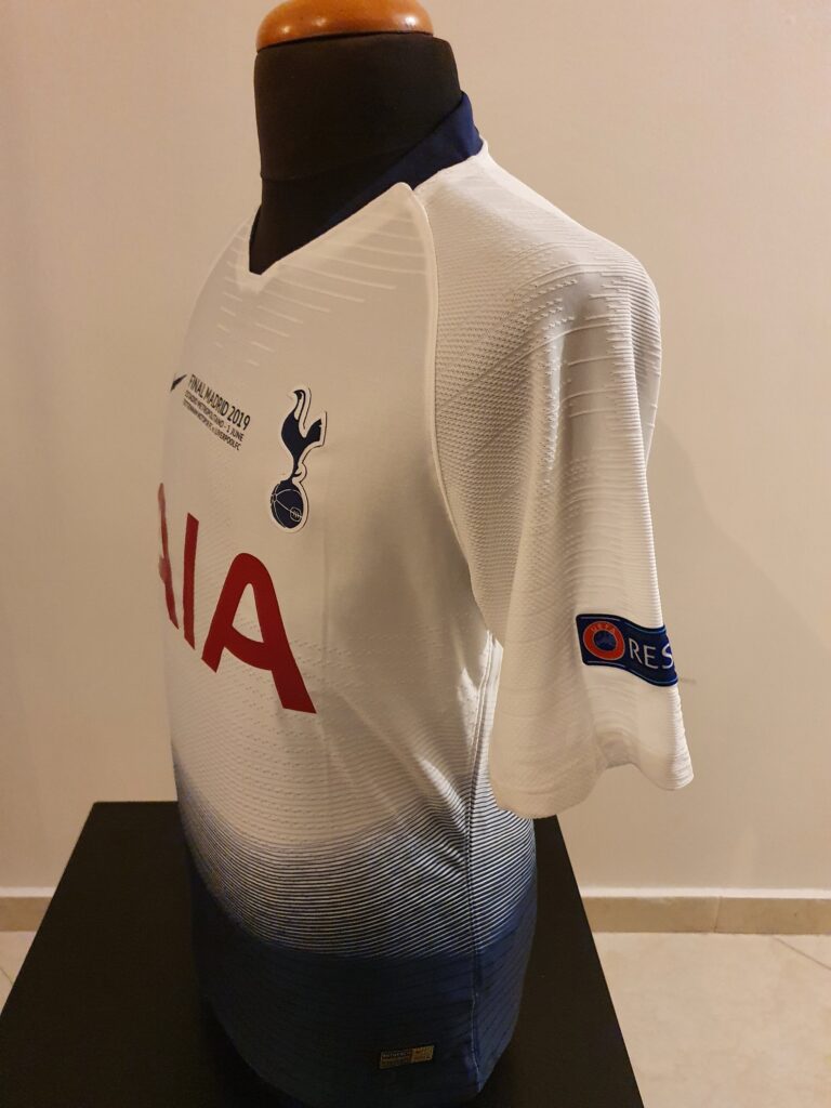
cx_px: 416
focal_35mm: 26
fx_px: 832
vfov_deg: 67.3
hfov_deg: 53.1
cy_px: 554
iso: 640
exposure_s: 1/50
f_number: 1.5
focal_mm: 4.32
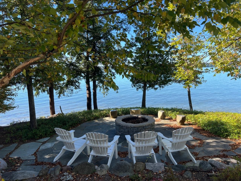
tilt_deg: -6.9
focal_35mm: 26
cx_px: 120
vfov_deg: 53.1
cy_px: 90
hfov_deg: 67.3
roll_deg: +1.4
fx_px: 181
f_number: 1.5
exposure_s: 1/1377
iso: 50
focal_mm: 5.7
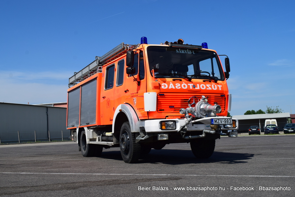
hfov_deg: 44.0
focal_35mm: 45
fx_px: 365
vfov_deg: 30.2
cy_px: 97
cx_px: 148
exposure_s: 1/500
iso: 200
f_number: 11
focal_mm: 29
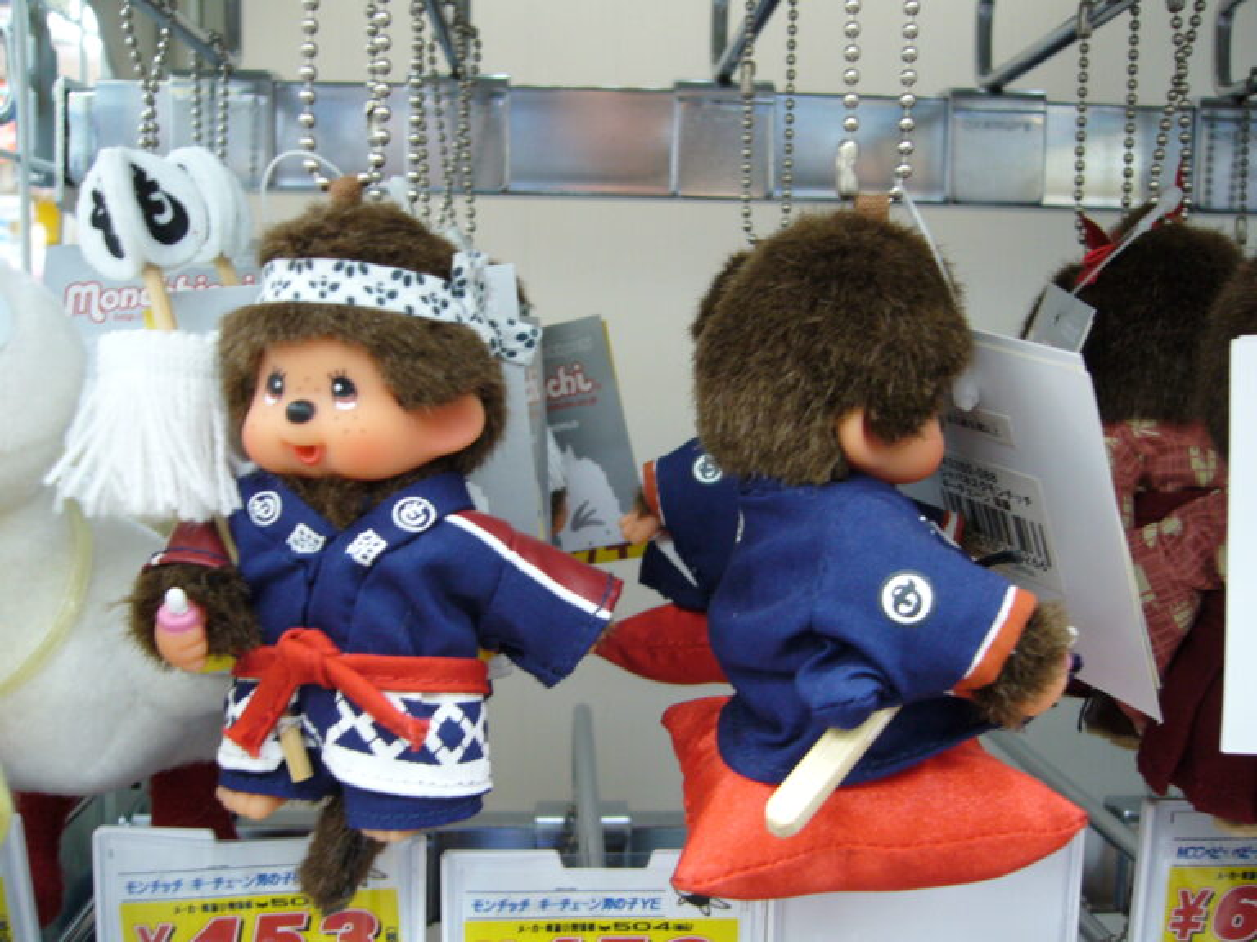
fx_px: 1271
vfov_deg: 40.7
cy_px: 471
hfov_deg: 52.6
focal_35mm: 35
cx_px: 628
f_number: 2.8
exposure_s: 1/15
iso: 200
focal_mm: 5.8
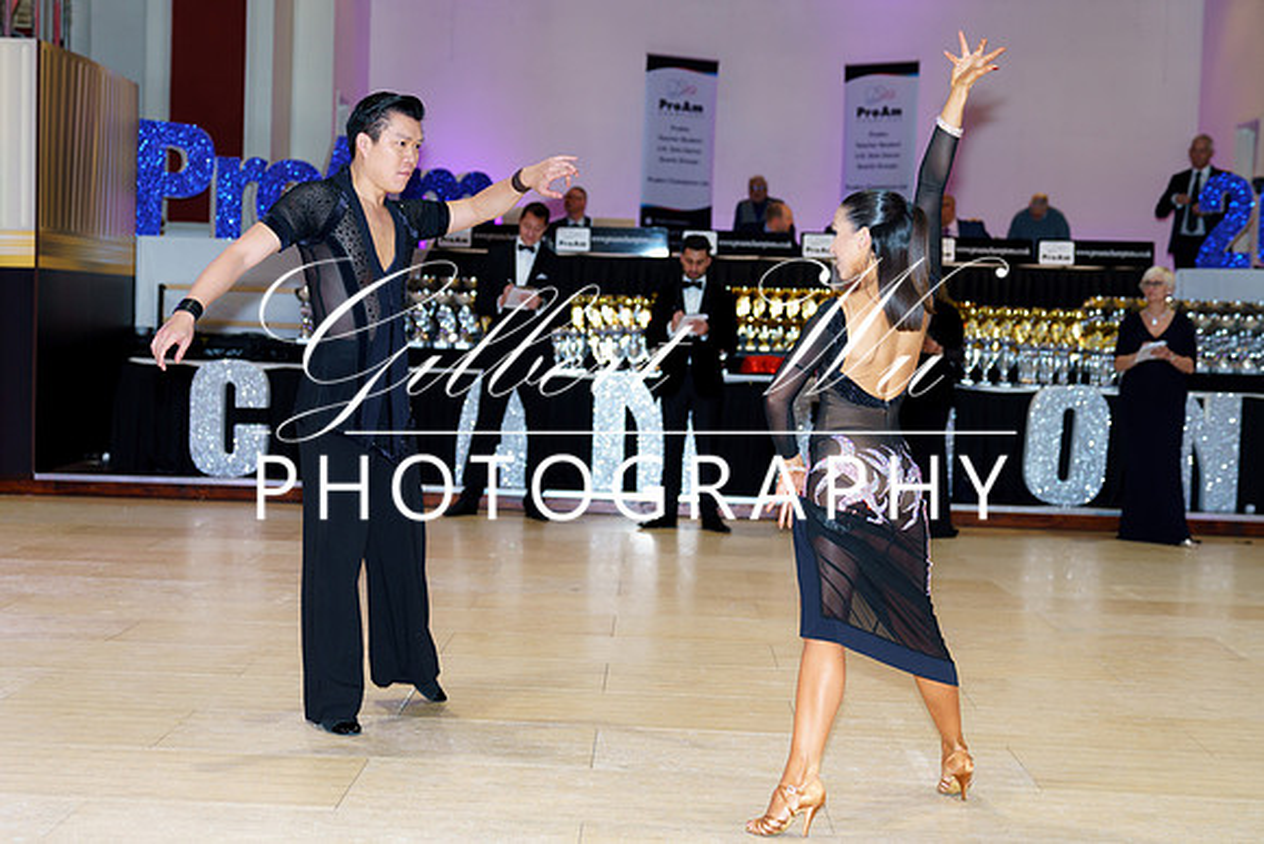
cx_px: 571
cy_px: 405
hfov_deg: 35.0
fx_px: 2003
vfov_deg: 23.8
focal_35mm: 57
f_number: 2.8
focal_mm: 52
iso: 400
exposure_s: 1/160
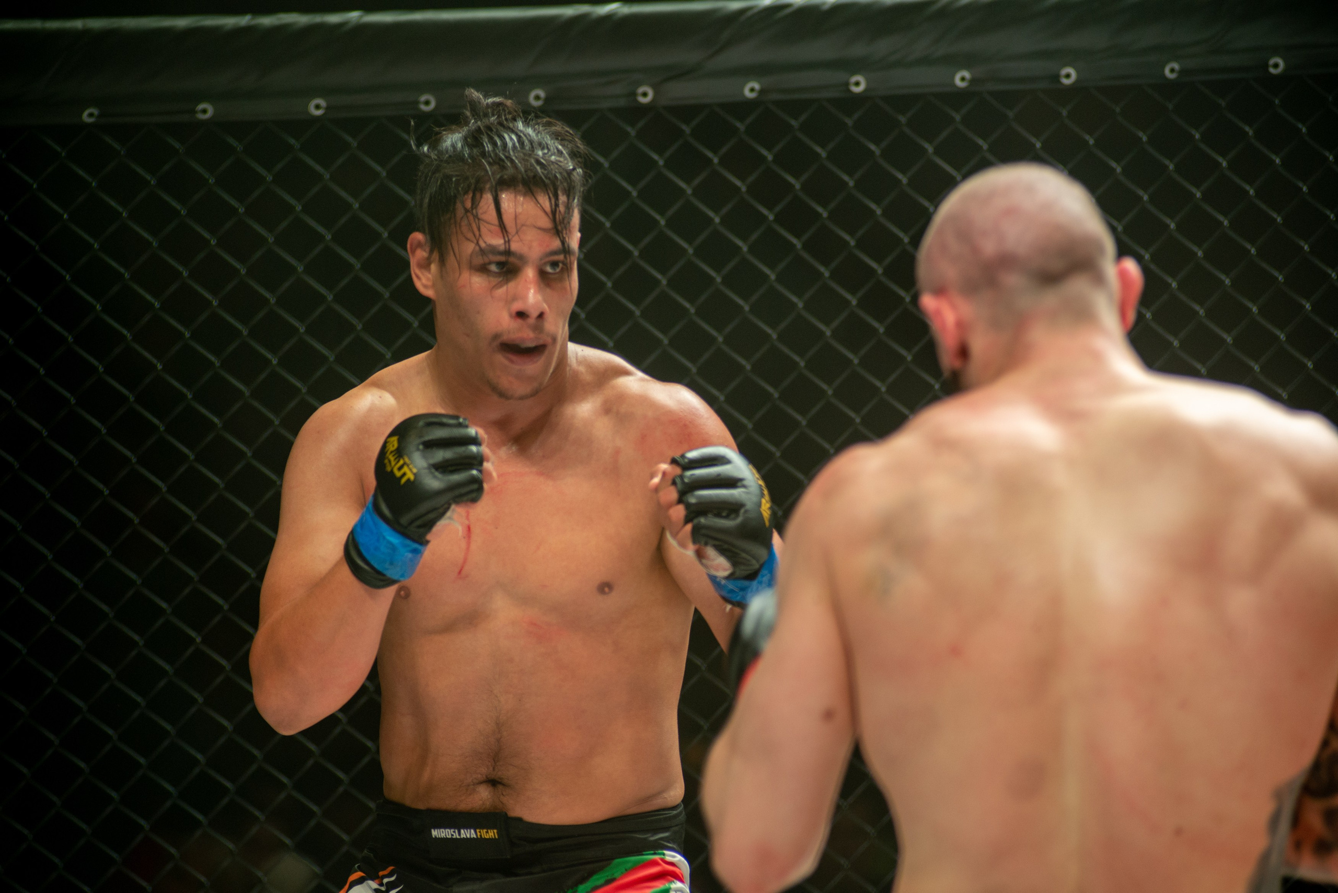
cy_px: 446
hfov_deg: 14.1
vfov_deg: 9.5
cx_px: 669
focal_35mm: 145
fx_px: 5391
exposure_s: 1/320
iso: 640
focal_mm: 145
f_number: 4
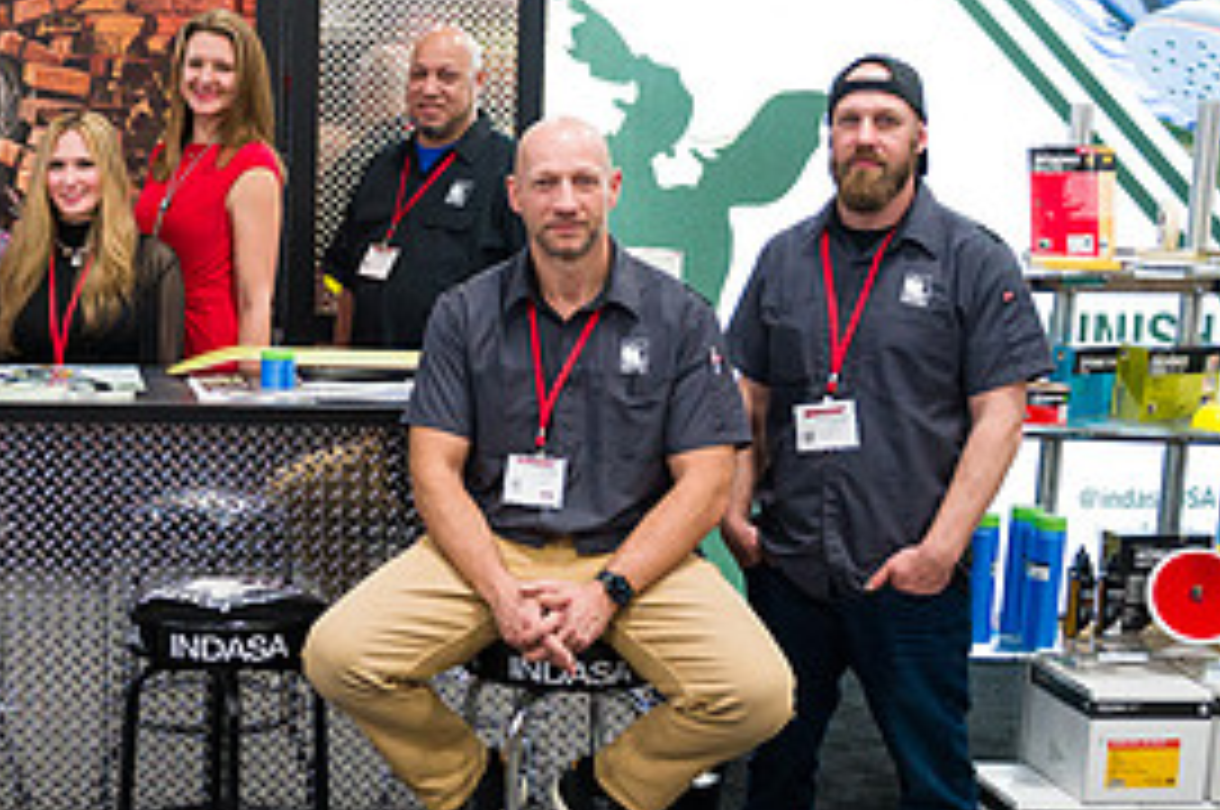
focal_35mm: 60
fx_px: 2031
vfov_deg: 22.6
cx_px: 185
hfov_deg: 32.2
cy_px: 369
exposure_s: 1/320
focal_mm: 28
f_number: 3.2
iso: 3200
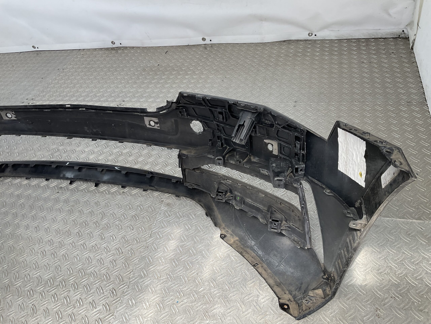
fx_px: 361
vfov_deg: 48.2
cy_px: 162
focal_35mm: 29
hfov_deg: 61.7
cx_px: 216
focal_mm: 3
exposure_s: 1/168
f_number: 1.8
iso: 16
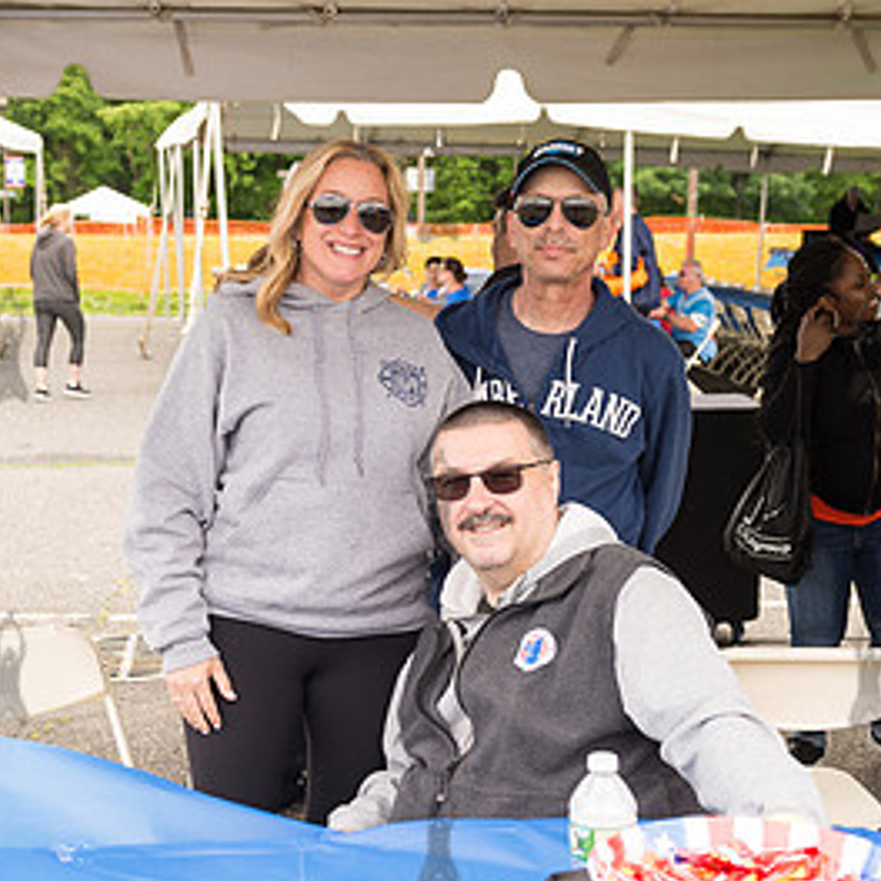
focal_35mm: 58
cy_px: 506
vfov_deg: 29.5
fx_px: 1670
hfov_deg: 29.6
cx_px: 437
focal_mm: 31
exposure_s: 1/250
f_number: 4
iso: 200
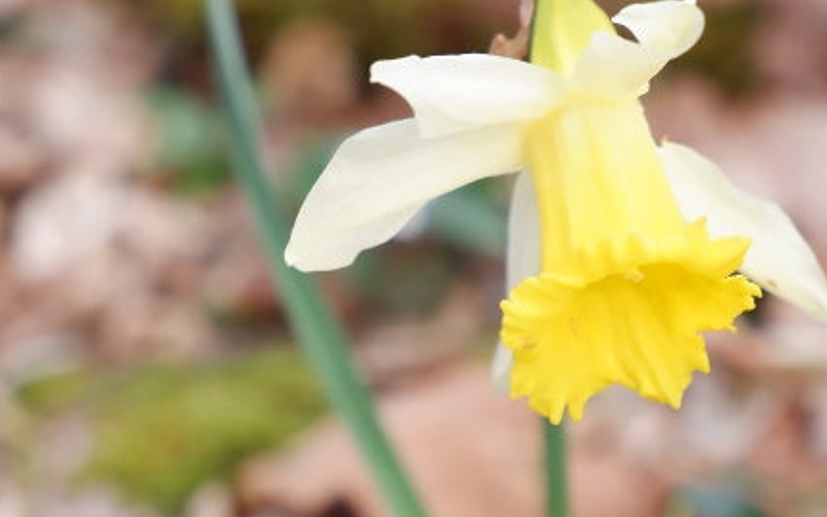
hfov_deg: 16.6
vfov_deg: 10.5
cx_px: 617
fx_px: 2818
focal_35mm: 125
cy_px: 397
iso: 400
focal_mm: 44.5
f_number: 5.6
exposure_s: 1/320
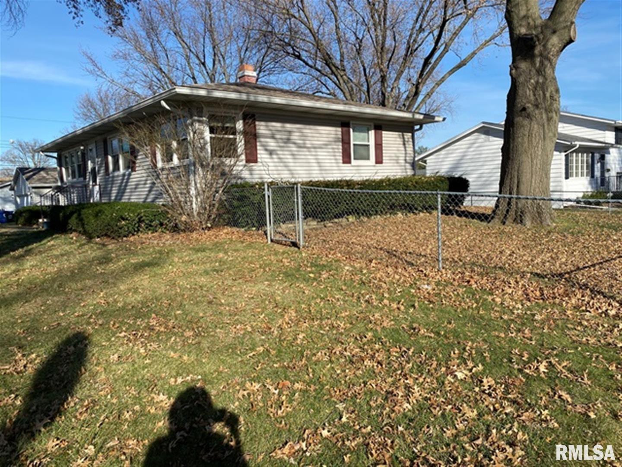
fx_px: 467
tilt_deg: -3.2
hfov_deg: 67.3
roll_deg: +2.7
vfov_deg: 53.1
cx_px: 311
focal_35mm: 26
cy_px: 234
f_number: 1.8
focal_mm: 4.25
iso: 32
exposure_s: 1/2513
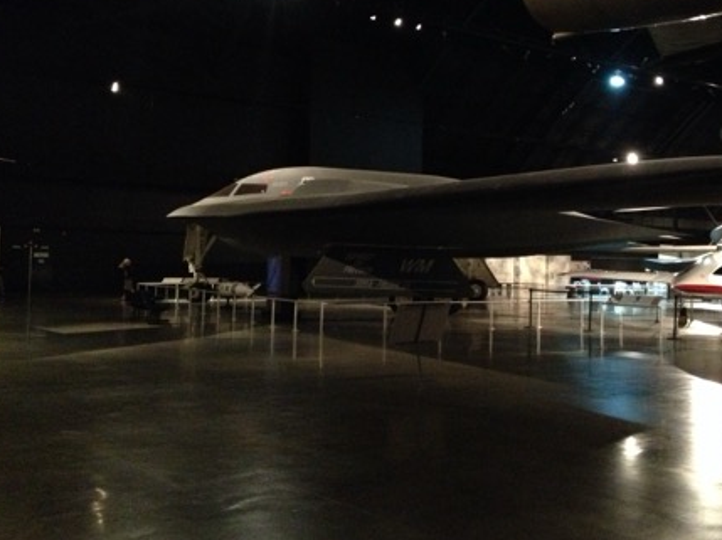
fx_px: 1021
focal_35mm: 49
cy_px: 219
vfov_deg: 29.6
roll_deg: -2.9
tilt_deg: +3.3
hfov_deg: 38.5
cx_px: 483
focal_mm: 4.28
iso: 800
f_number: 2.4
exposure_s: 1/15
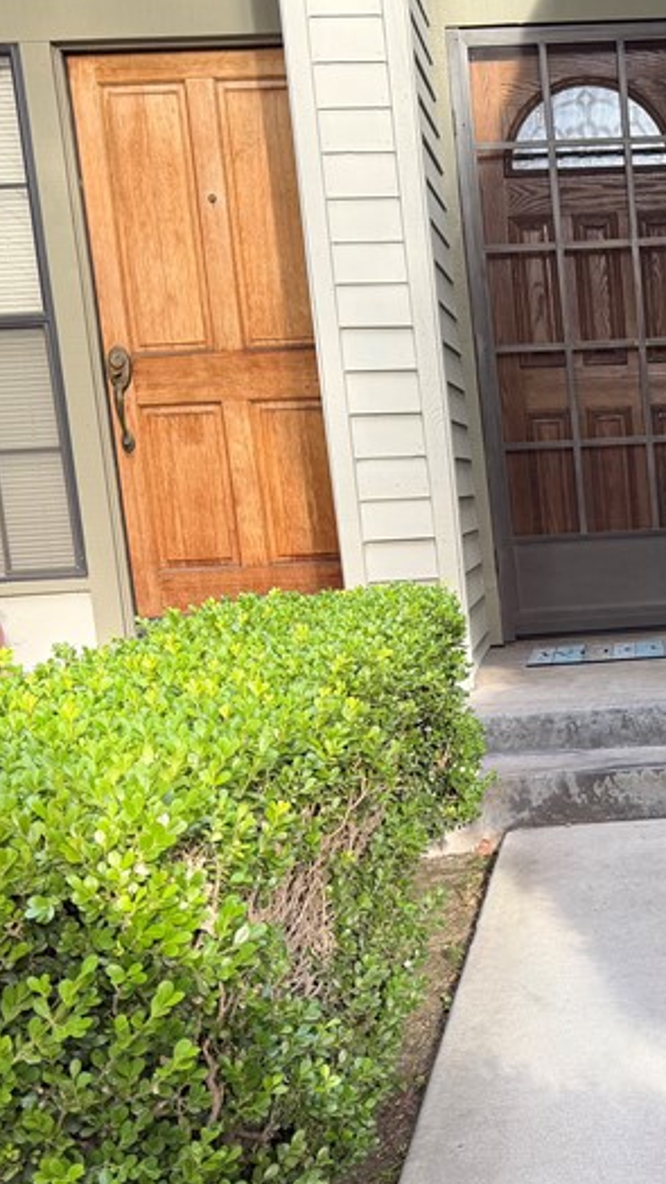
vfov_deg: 40.0
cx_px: 754
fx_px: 1602
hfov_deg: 22.1
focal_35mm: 51
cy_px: 803
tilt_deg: -11.3
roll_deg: +2.9
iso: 80
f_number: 1.78
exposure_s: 1/121
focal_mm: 6.76
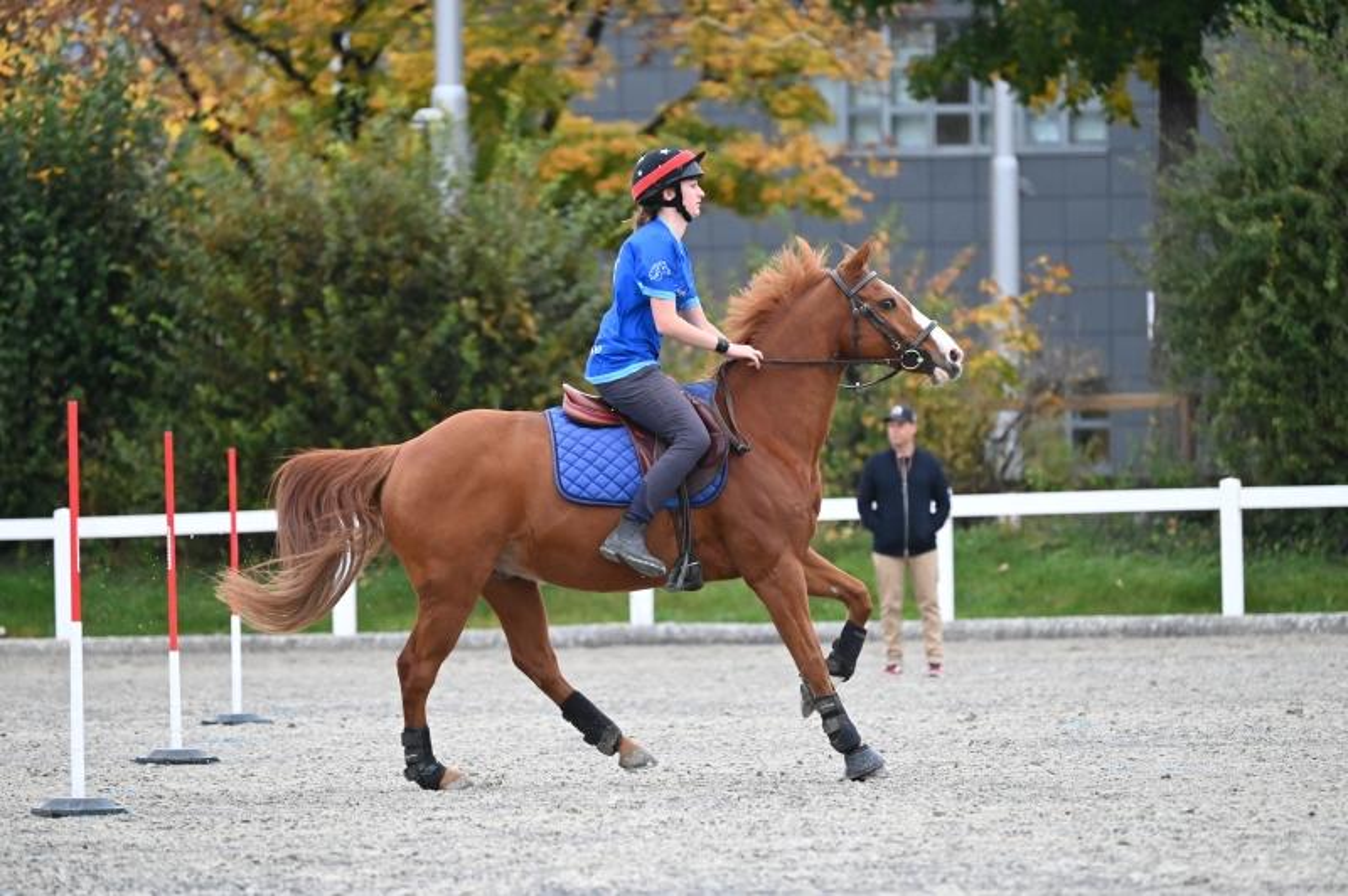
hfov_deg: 8.6
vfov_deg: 5.7
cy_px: 448
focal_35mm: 240
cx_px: 674
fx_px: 8979
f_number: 5.6
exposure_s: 1/1250
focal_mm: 240
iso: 9000
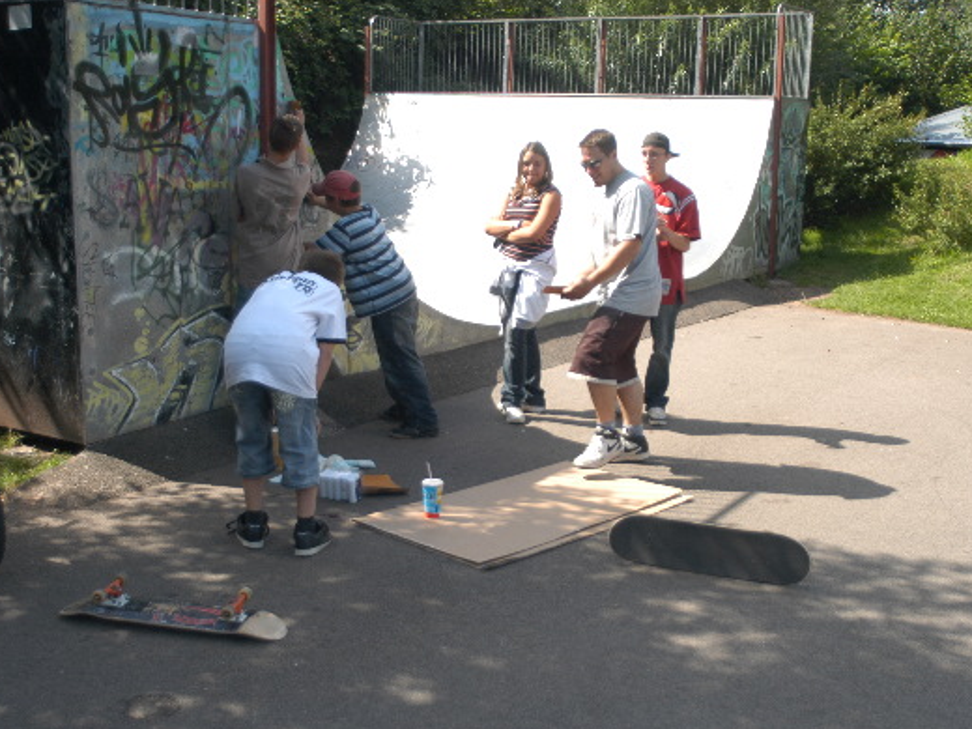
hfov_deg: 45.2
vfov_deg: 34.7
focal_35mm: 42
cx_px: 505
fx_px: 1167
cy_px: 364
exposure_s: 1/800
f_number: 3.5
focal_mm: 25
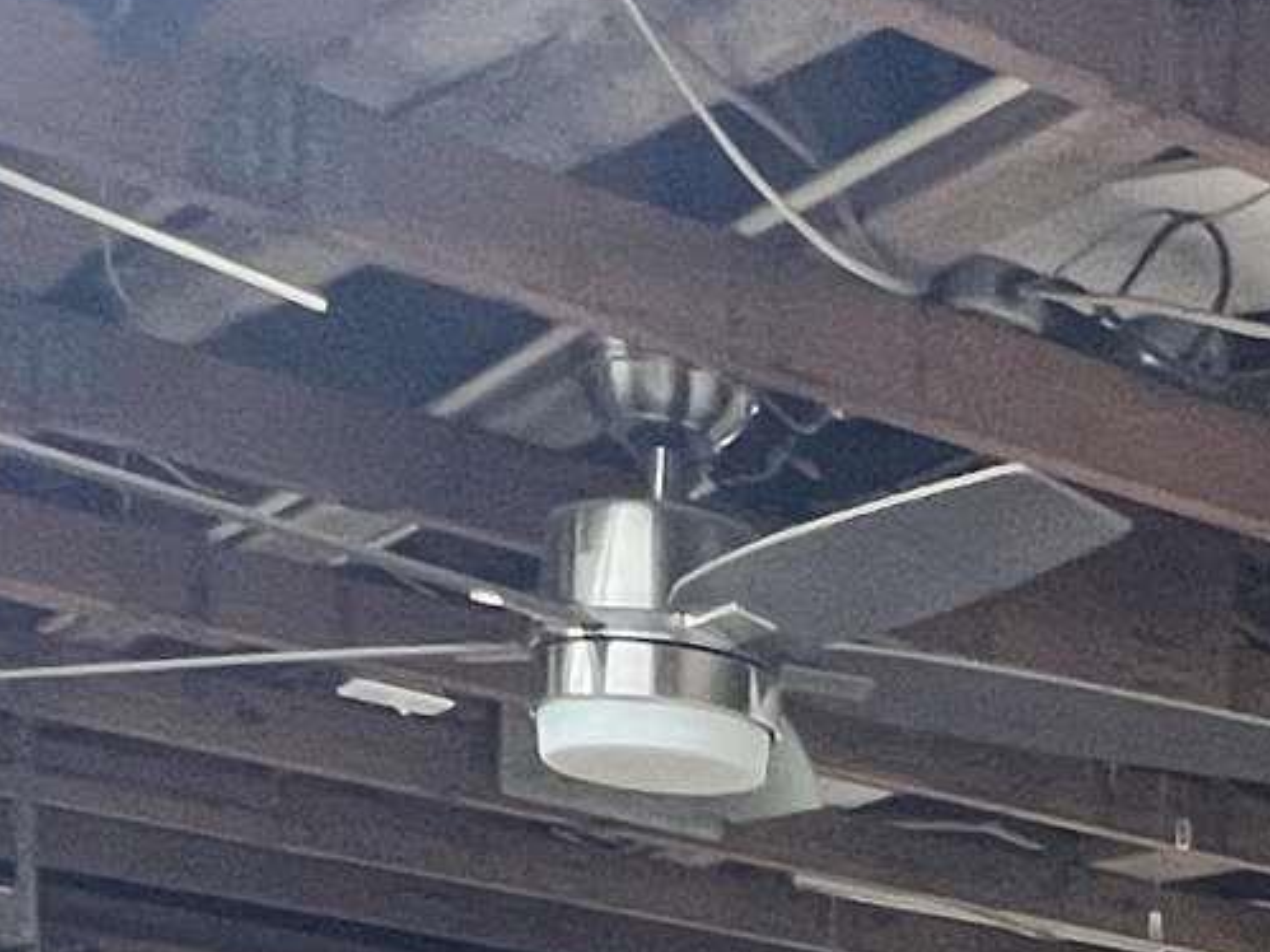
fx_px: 2934
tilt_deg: -10.8
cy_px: 2077
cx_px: 1239
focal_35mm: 80
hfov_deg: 23.5
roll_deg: -4.4
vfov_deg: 14.3
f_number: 1.8
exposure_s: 1/60
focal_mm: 1.57
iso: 250
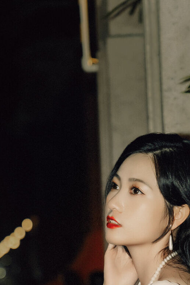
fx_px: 1695
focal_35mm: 214
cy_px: 233
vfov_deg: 9.6
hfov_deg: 6.4
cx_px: 125
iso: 2500
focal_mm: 105
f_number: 4
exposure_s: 1/125
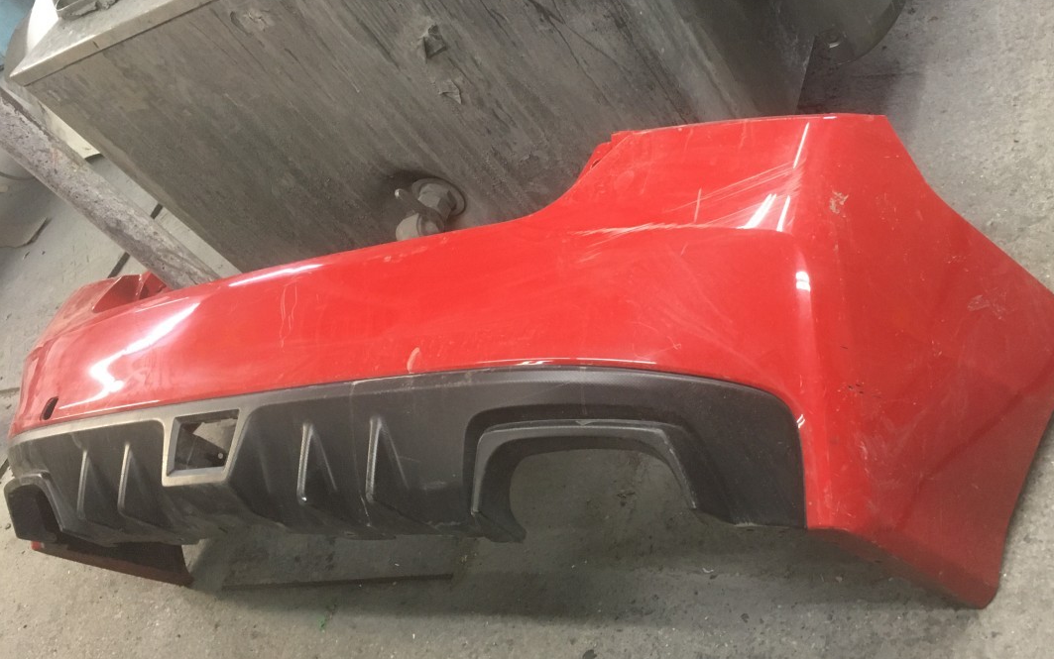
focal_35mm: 37
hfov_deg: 52.4
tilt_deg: -37.5
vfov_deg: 34.4
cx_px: 634
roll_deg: +38.2
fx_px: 1063
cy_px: 287
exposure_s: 1/24
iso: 200
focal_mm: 4.15
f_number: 2.2
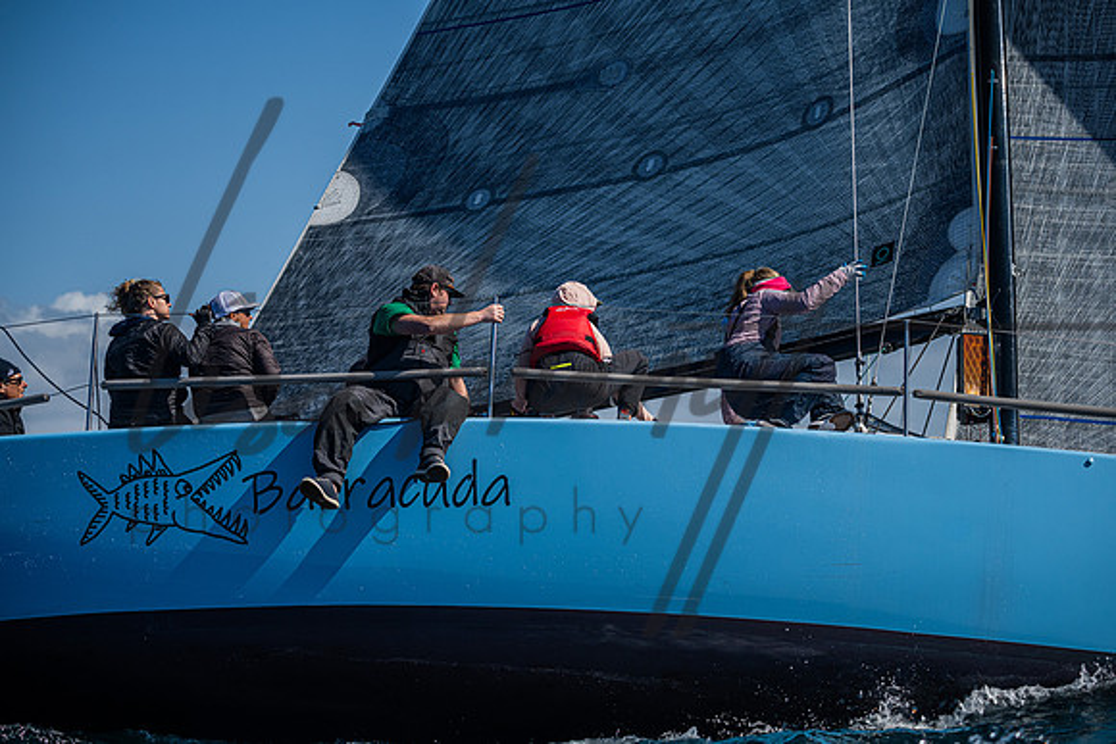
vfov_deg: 13.7
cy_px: 372
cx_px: 558
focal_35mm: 100
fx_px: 3101
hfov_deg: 20.4
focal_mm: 100
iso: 400
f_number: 4.5
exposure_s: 1/6400
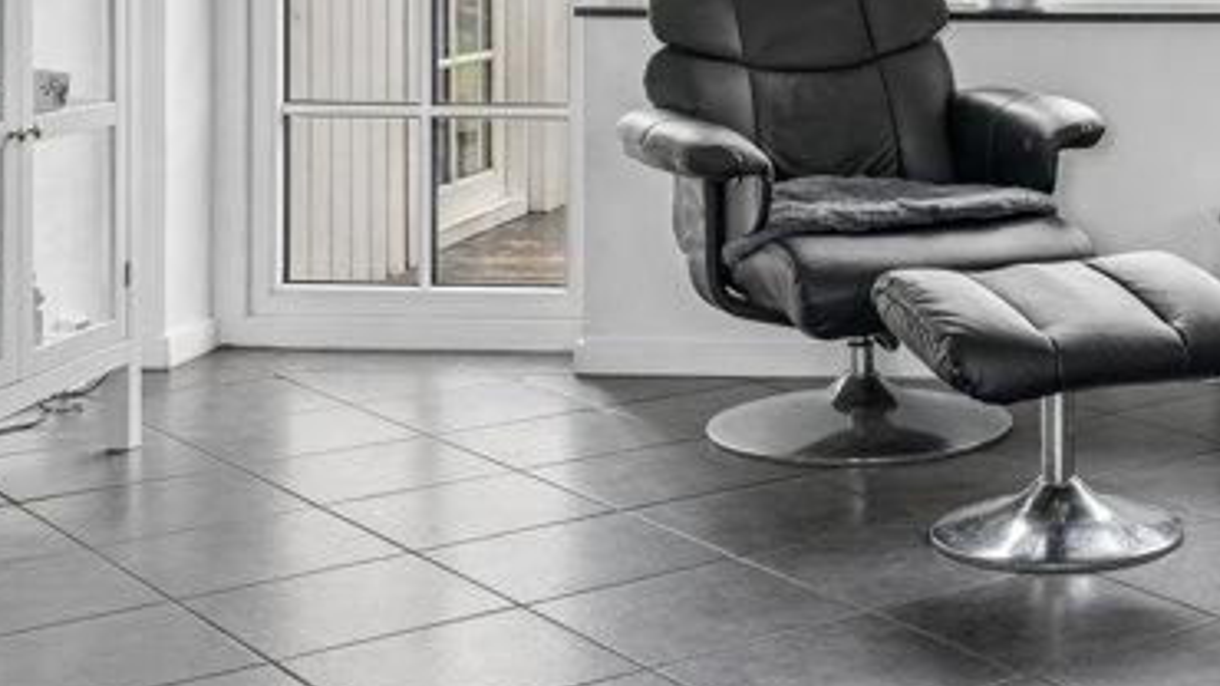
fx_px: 2199
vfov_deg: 17.2
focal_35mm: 68
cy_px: -51
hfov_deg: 29.9
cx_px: 1065
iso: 1000
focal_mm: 30
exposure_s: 1/1.67
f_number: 6.3
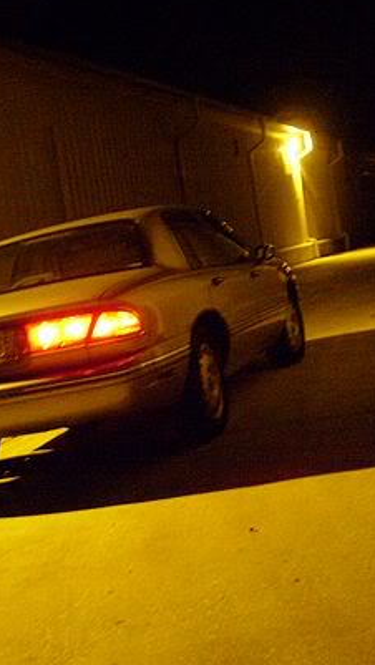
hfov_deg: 21.1
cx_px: 164
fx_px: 1006
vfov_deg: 36.6
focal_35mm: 57
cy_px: 352
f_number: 2.8
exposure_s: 1/3
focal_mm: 5.8
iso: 400
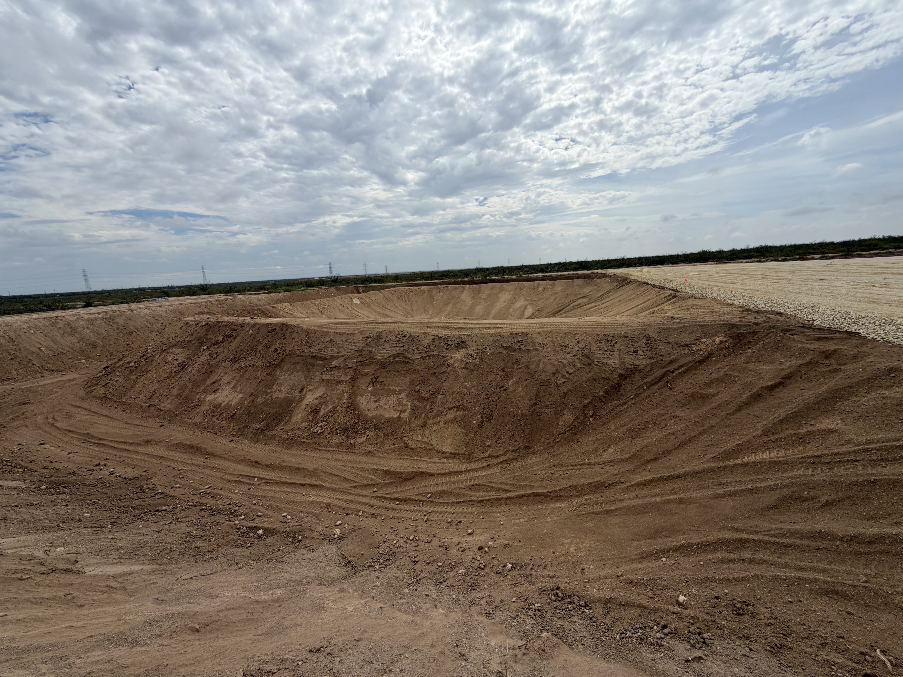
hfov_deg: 102.1
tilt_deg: -11.4
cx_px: 452
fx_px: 365
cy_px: 338
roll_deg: +3.5
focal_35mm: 14
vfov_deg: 85.7
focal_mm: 2.22
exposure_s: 1/1848
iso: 20
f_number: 2.2
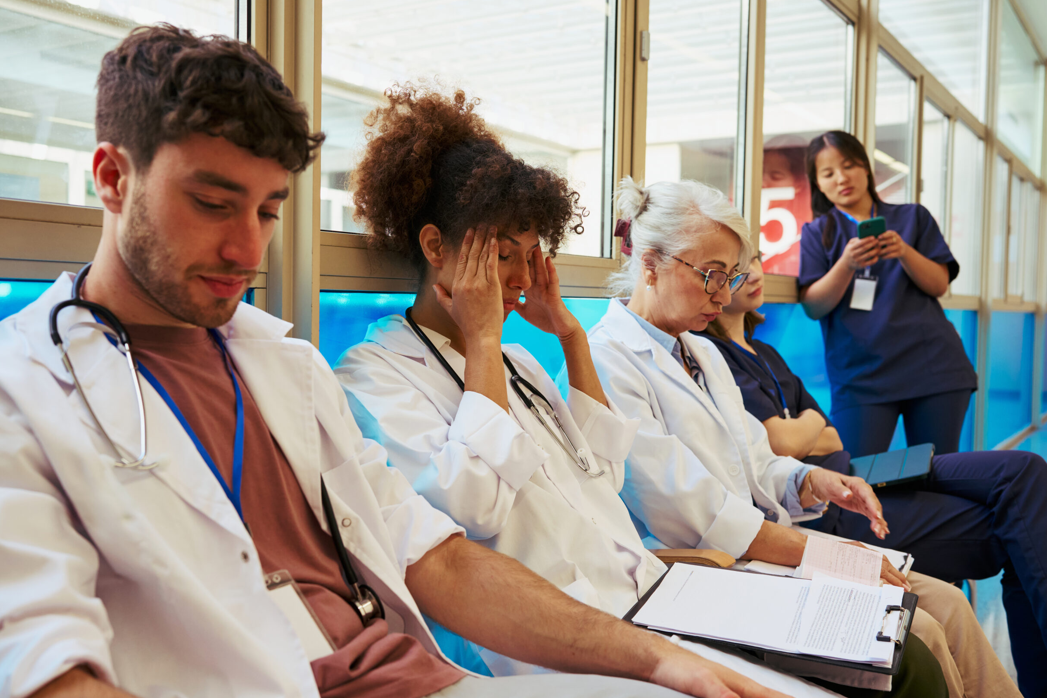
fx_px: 1076
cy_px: 349
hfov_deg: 51.9
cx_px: 498
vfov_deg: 35.9
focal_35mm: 37
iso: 1000
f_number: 4
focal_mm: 35
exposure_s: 1/250
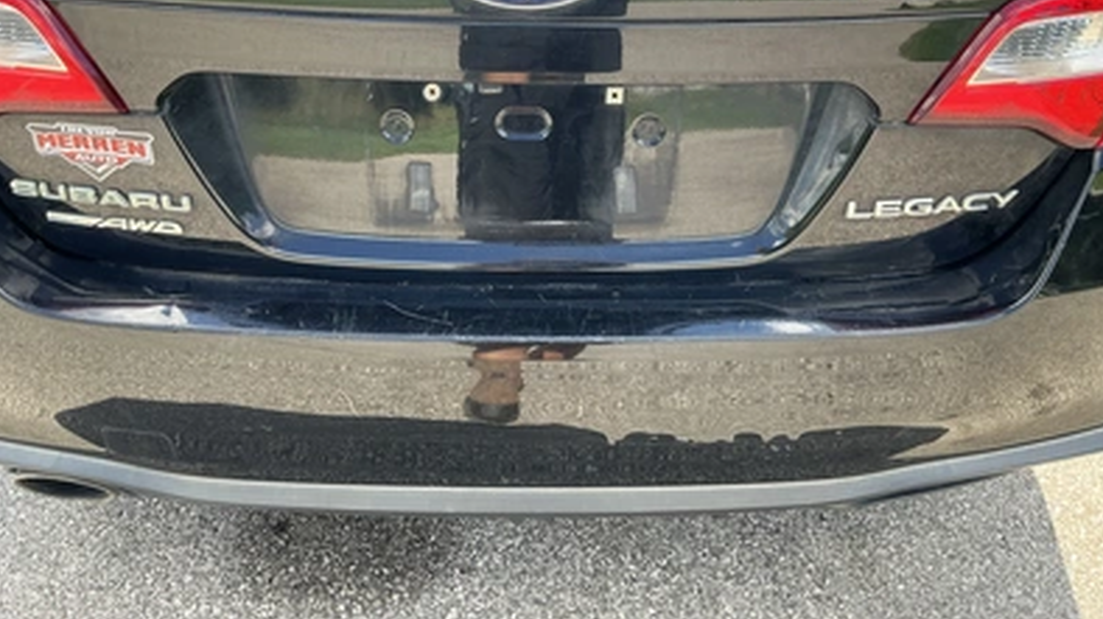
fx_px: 906
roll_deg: -2.7
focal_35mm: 31
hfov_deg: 62.7
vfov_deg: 37.3
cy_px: 202
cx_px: 554
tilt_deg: -35.3
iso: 25
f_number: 1.8
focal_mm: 3
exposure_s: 1/173
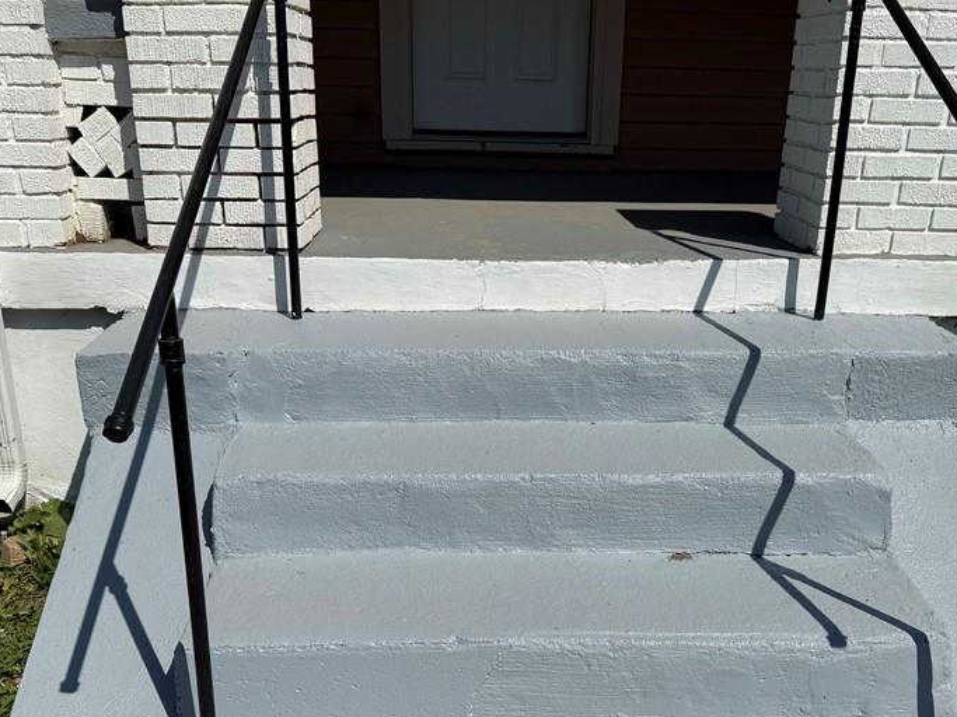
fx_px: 995
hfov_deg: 51.3
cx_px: 518
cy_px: 468
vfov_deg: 39.3
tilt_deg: -19.4
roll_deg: -1.2
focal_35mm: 36
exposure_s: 1/11905
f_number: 1.78
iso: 80
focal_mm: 6.76
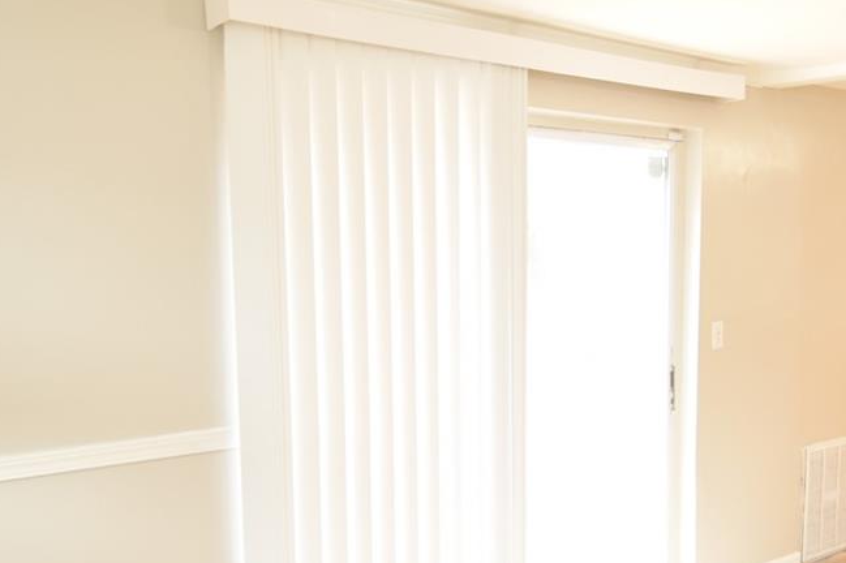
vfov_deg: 35.8
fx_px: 869
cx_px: 596
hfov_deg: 50.5
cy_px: 338
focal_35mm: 37
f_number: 4
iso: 800
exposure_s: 1/60
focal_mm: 10
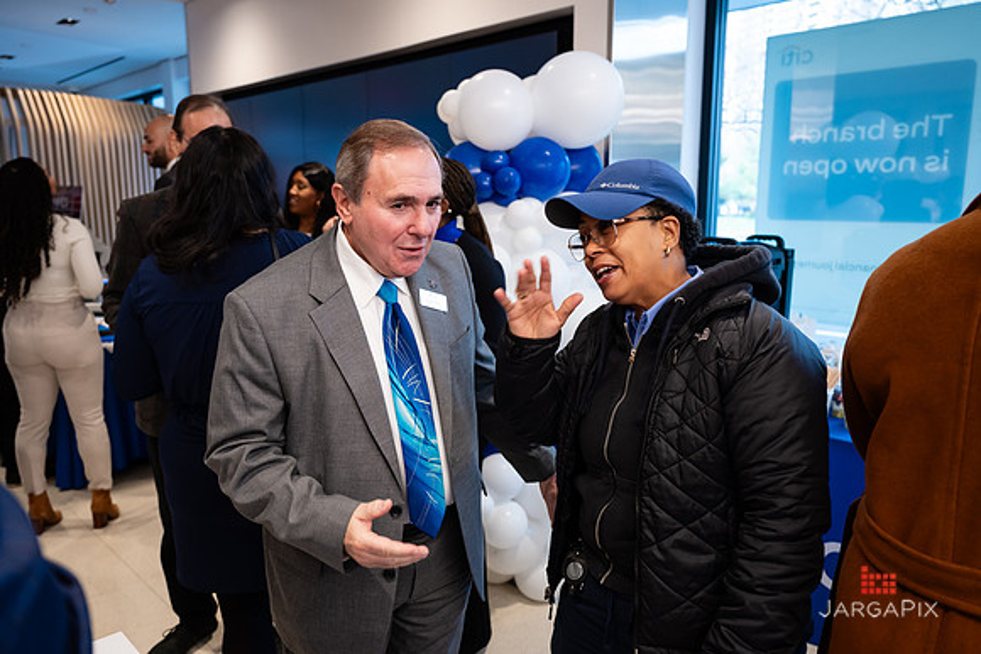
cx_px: 490
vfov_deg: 45.7
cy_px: 327
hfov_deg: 64.5
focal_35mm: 29
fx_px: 777
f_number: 3.2
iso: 800
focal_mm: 28
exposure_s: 1/200
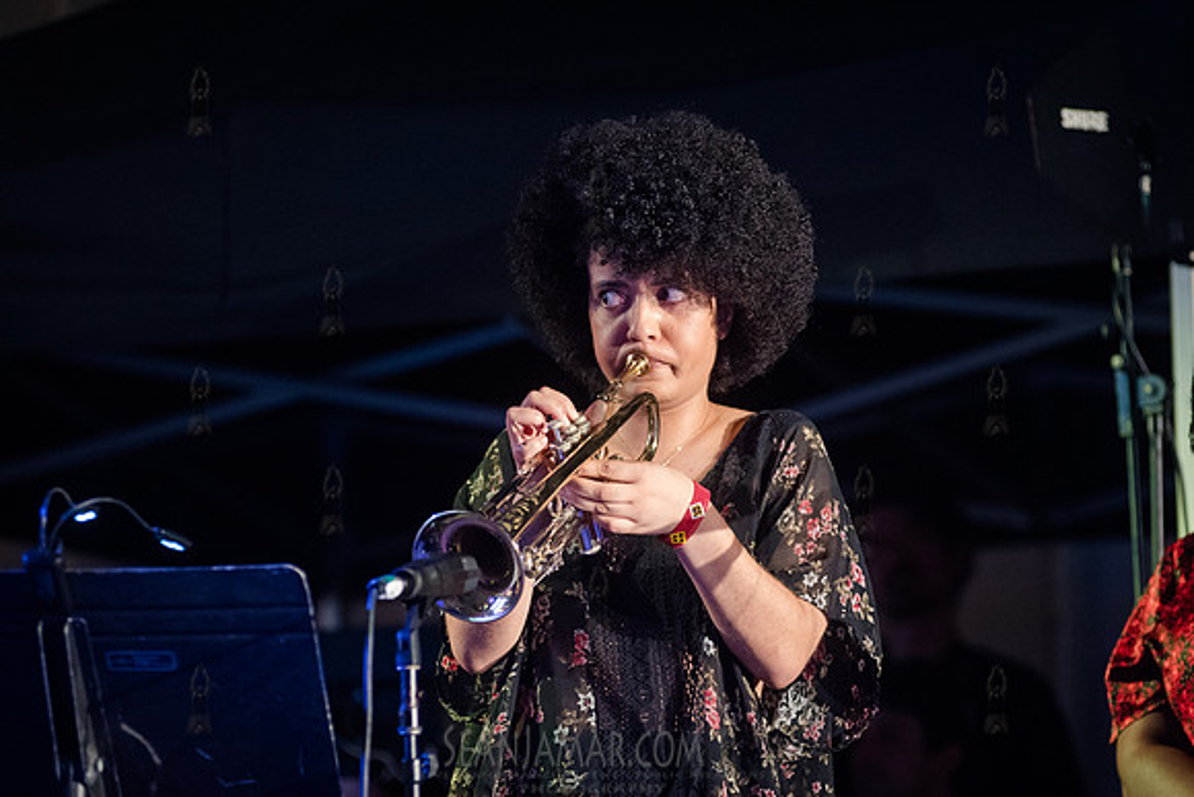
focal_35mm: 178
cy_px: 406
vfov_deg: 7.7
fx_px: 5903
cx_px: 660
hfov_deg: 11.5
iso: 6400
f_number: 3.5
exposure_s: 1/250
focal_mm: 155
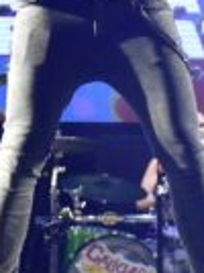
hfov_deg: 3.7
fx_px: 3129
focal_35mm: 397
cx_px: 124
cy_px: -110
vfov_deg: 5.0
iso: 5000
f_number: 4.5
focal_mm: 48
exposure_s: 1/400
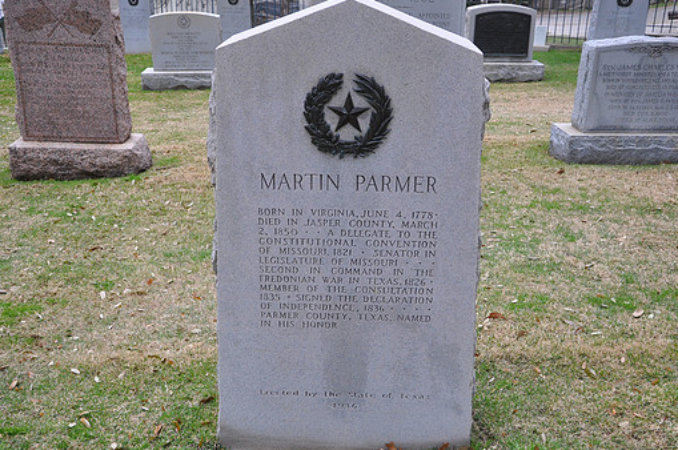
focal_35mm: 41
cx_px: 353
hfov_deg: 47.4
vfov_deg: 32.5
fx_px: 771
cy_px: 234
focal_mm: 24
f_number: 5.6
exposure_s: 1/125
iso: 360
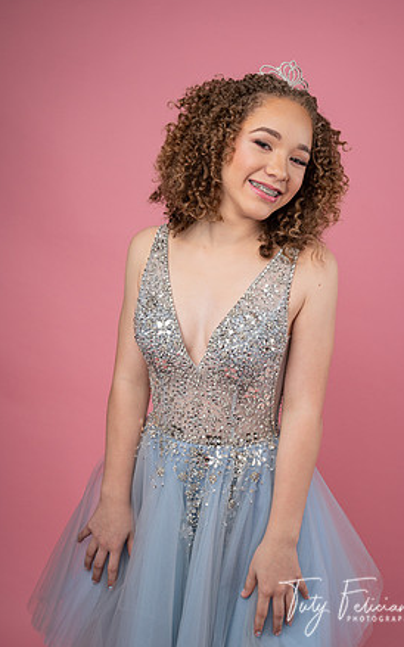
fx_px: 811
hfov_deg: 28.0
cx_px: 217
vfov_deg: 43.5
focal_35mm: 46
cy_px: 321
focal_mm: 44
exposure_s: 1/200
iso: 200
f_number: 7.1
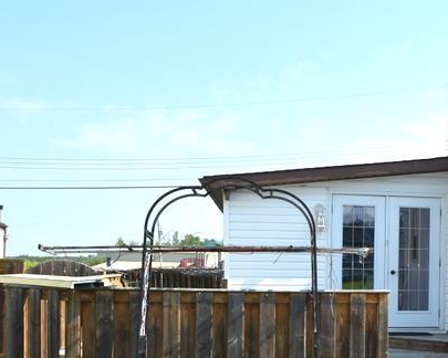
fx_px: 756
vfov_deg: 26.2
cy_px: 283
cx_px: 463
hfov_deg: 30.3
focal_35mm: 57
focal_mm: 16
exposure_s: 1/200
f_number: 10
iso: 100
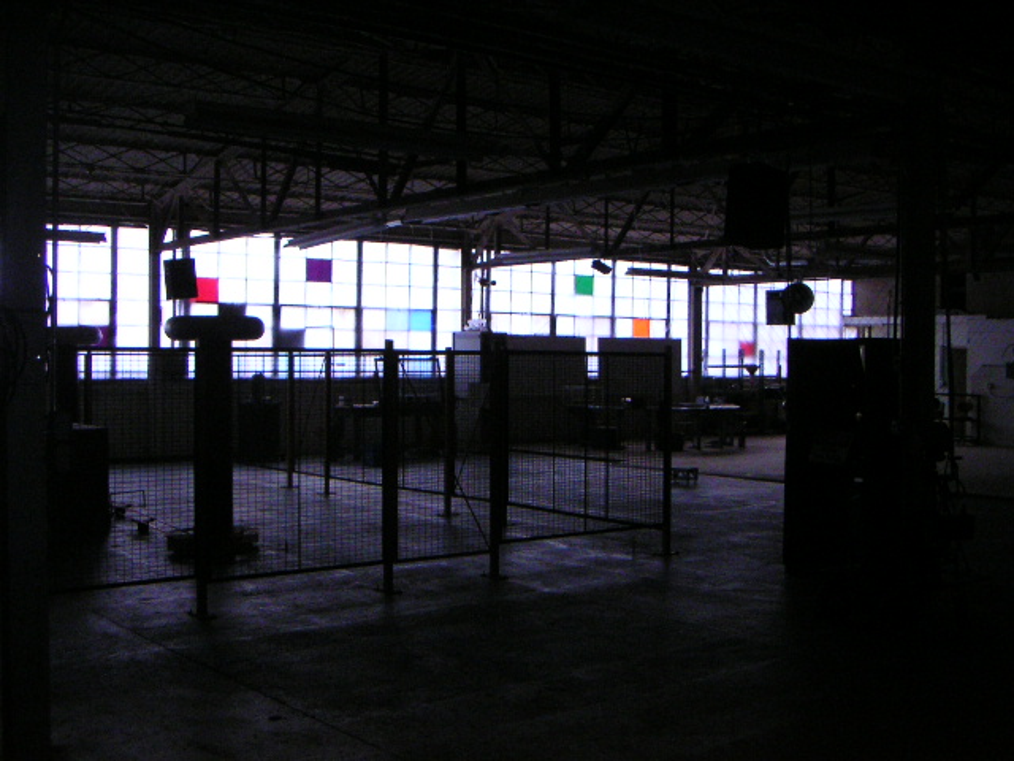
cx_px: 507
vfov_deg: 36.0
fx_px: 1172
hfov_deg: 46.8
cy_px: 380
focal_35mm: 40
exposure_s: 1/350
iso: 400
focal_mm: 5.3
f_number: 2.9
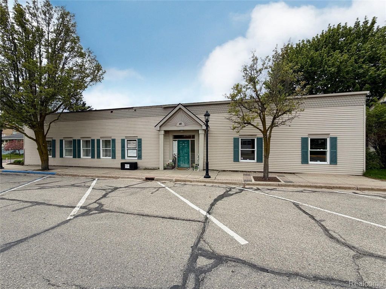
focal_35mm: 14
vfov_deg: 85.6
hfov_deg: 102.1
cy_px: 144
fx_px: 156
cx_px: 193
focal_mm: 2.22
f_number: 2.2
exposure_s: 1/770
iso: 20
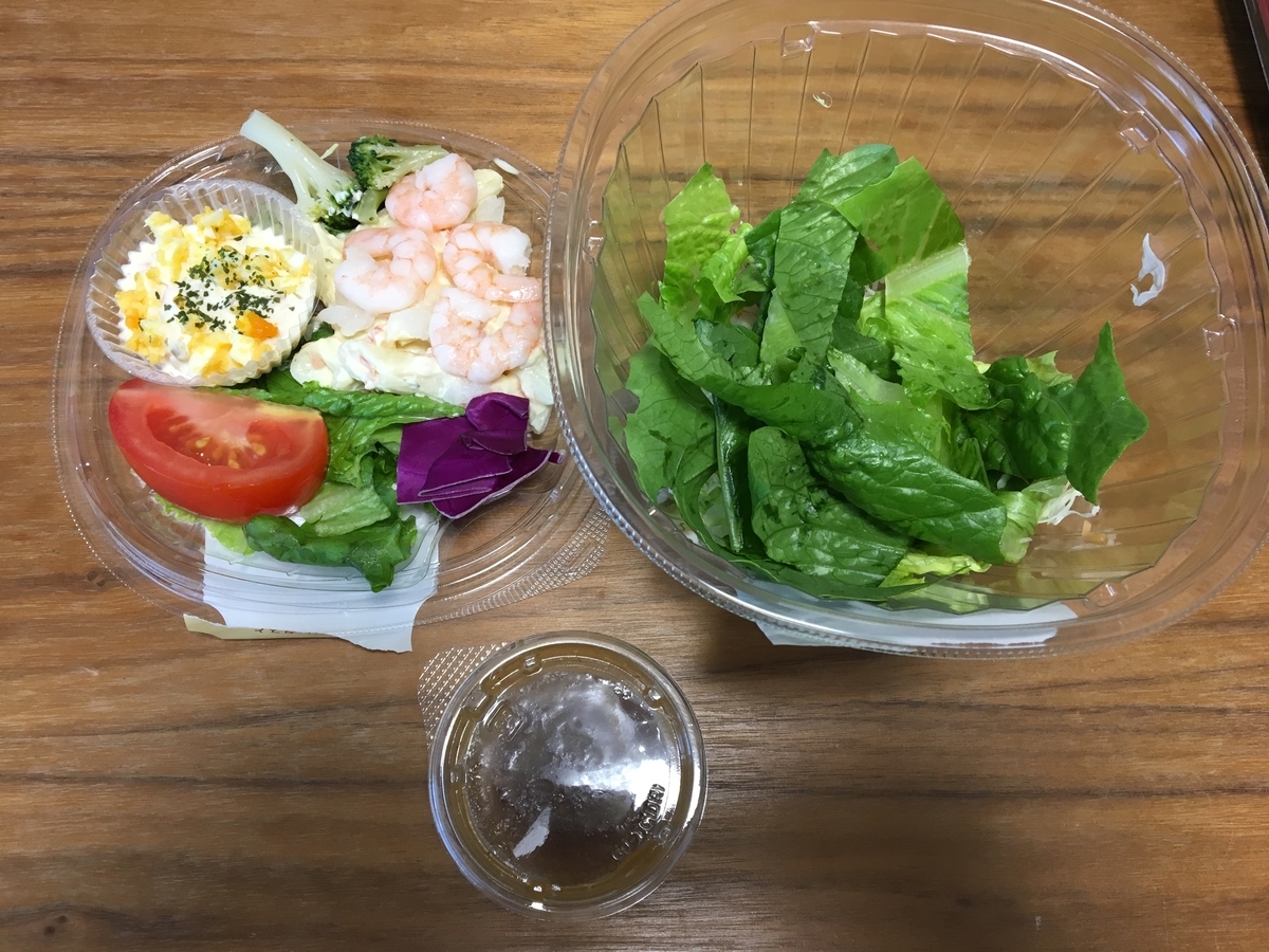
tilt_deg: -71.1
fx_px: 1063
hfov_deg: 61.7
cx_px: 634
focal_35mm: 29
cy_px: 476
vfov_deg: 48.2
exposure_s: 1/30
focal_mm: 4.15
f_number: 2.2
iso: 64
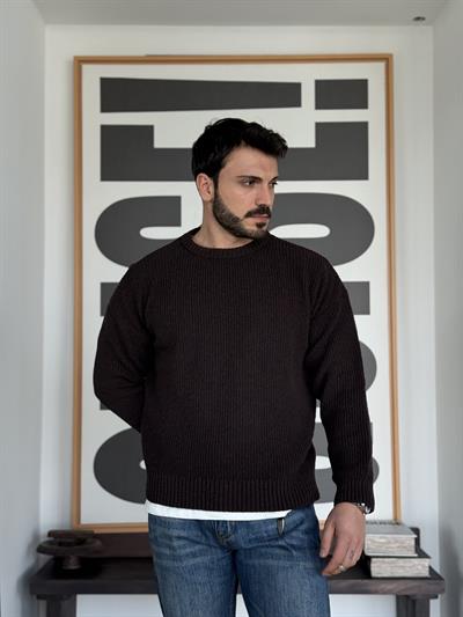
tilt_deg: +3.0
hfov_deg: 30.3
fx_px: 856
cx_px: 232
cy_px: 308
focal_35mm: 48
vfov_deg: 39.6
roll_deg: +0.0
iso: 160
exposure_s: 1/212
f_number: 1.78
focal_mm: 6.76
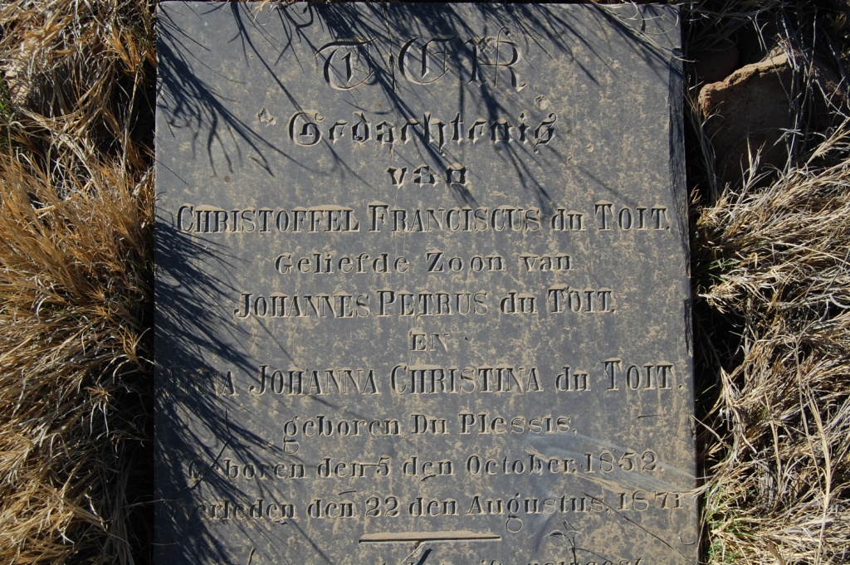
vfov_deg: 31.8
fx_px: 991
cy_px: 282
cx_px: 425
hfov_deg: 46.4
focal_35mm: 42
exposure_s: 1/320
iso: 200
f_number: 9
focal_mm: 28
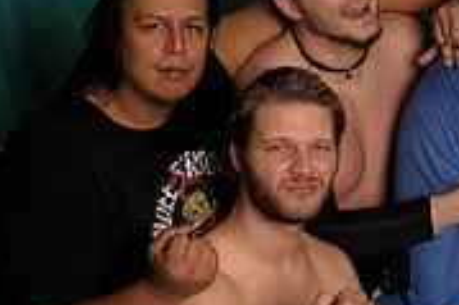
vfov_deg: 12.4
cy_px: 51
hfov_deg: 18.0
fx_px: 1401
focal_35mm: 110
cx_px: 487
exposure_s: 1/250
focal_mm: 34
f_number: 2.8
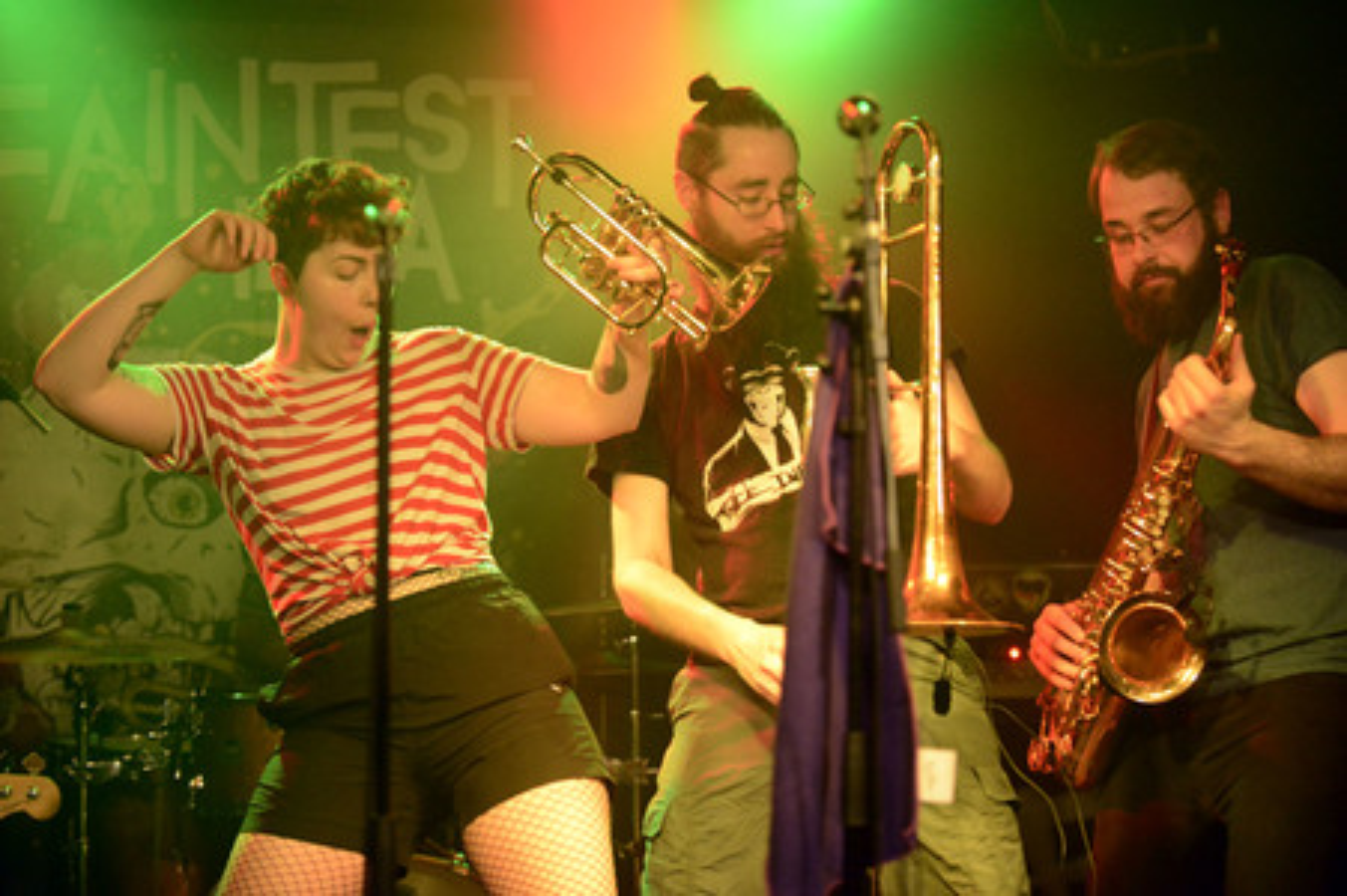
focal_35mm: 70
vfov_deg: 19.4
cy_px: 448
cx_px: 674
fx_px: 2617
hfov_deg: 28.9
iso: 6400
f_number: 2.8
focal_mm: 70
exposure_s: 1/320
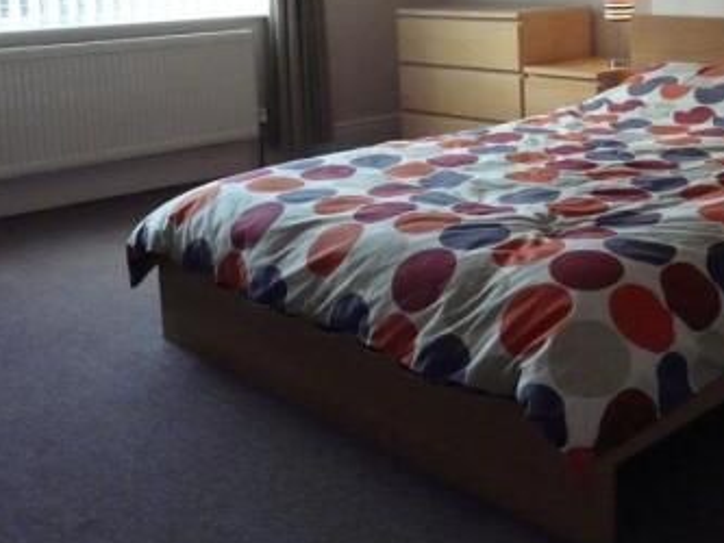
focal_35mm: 49
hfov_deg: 37.4
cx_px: 590
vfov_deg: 28.8
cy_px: 79
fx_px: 1025
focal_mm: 4.6
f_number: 2.8
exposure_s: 1/125
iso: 400
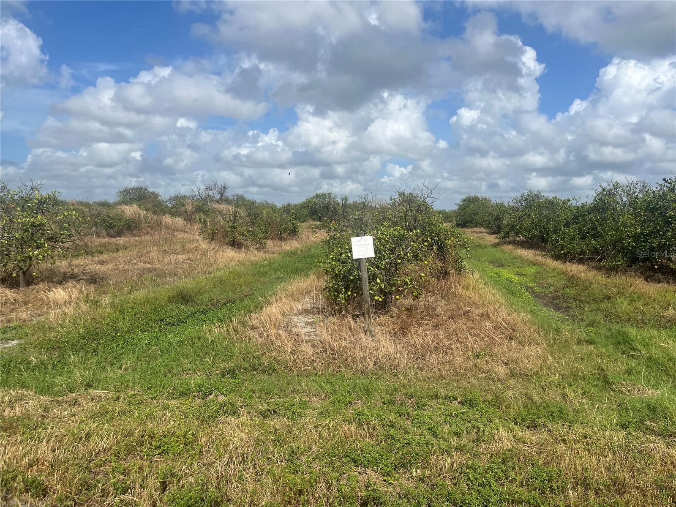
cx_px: 338
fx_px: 508
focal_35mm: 26
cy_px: 254
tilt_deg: -4.0
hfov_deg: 67.3
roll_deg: -0.7
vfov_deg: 53.1
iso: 50
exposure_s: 1/5556
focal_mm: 5.1
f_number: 1.6
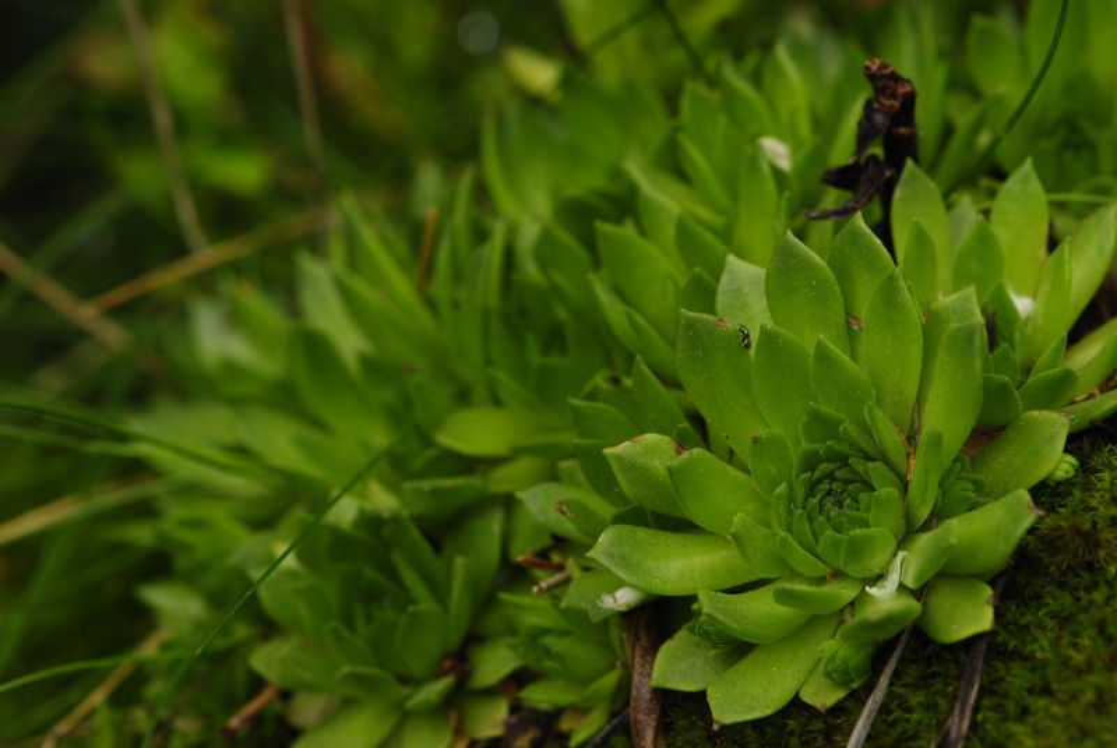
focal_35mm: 128
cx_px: 558
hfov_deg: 16.0
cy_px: 374
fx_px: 3962
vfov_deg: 10.8
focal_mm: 85
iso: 400
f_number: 7.1
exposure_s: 1/200
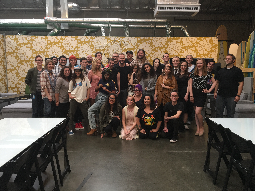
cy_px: 96
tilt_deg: -6.2
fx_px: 214
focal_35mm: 29
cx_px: 128
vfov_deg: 48.2
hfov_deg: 61.7
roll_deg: -0.7
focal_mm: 4.15
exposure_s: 1/30
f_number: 2.2
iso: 64
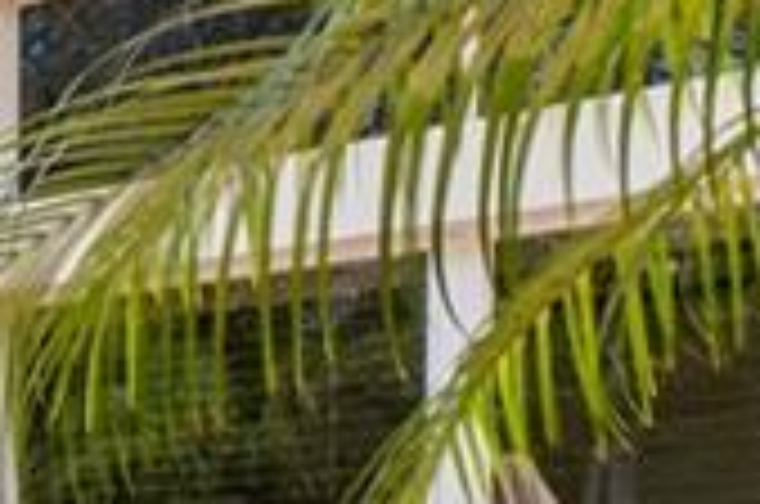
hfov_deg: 13.4
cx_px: -1223
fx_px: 1917
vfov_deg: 13.9
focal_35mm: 91
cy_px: 778
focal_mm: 10
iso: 100
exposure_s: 1/60
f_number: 11
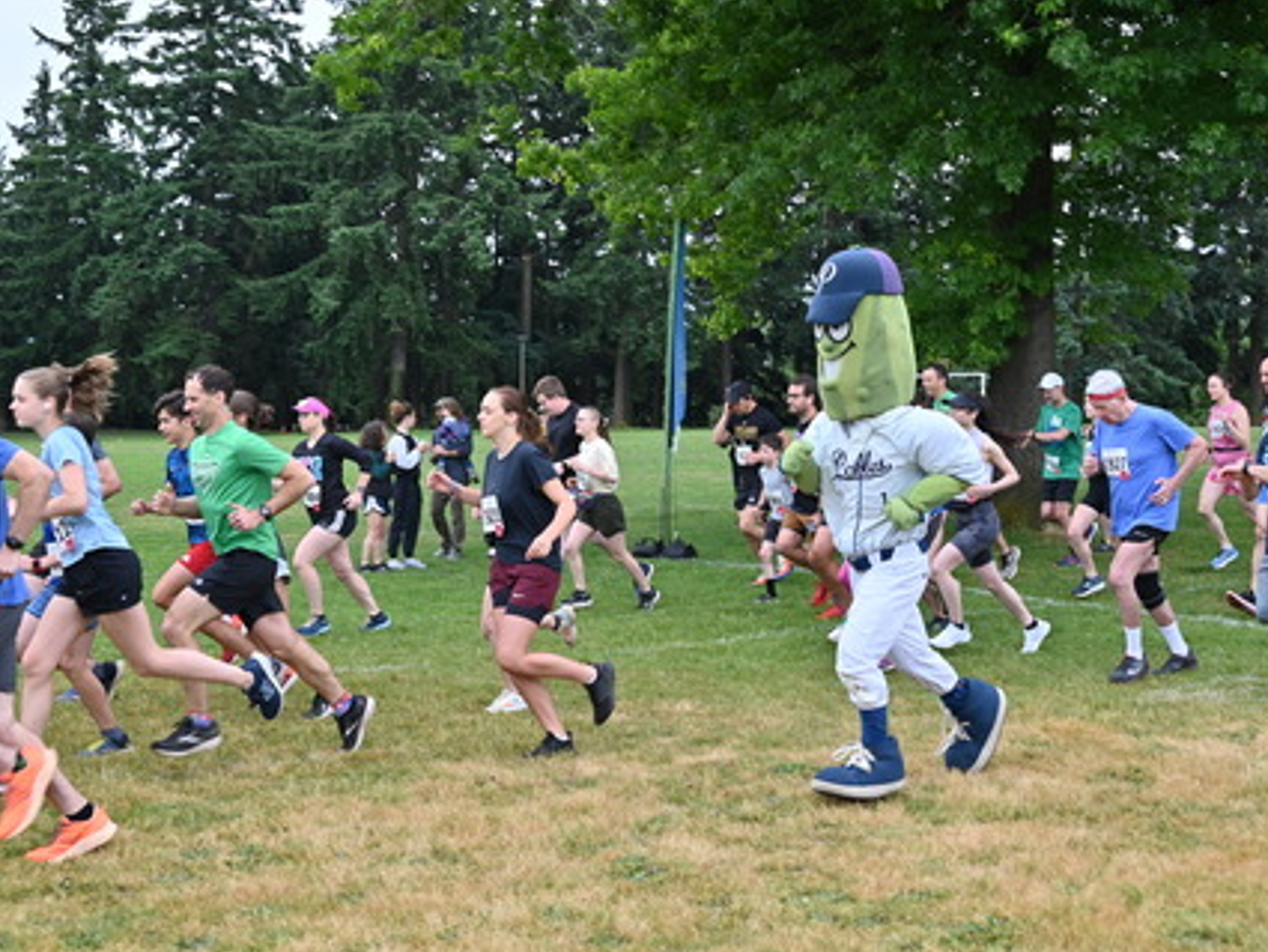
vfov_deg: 27.5
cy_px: 386
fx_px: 1942
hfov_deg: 36.1
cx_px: 707
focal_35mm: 53
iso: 200
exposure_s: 1/250
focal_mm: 39
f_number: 5
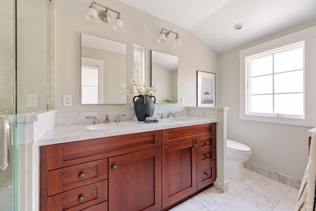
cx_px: 158
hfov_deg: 104.3
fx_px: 123
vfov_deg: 81.2
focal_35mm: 14
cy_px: 106
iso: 800
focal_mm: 14
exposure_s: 1/5
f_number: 9
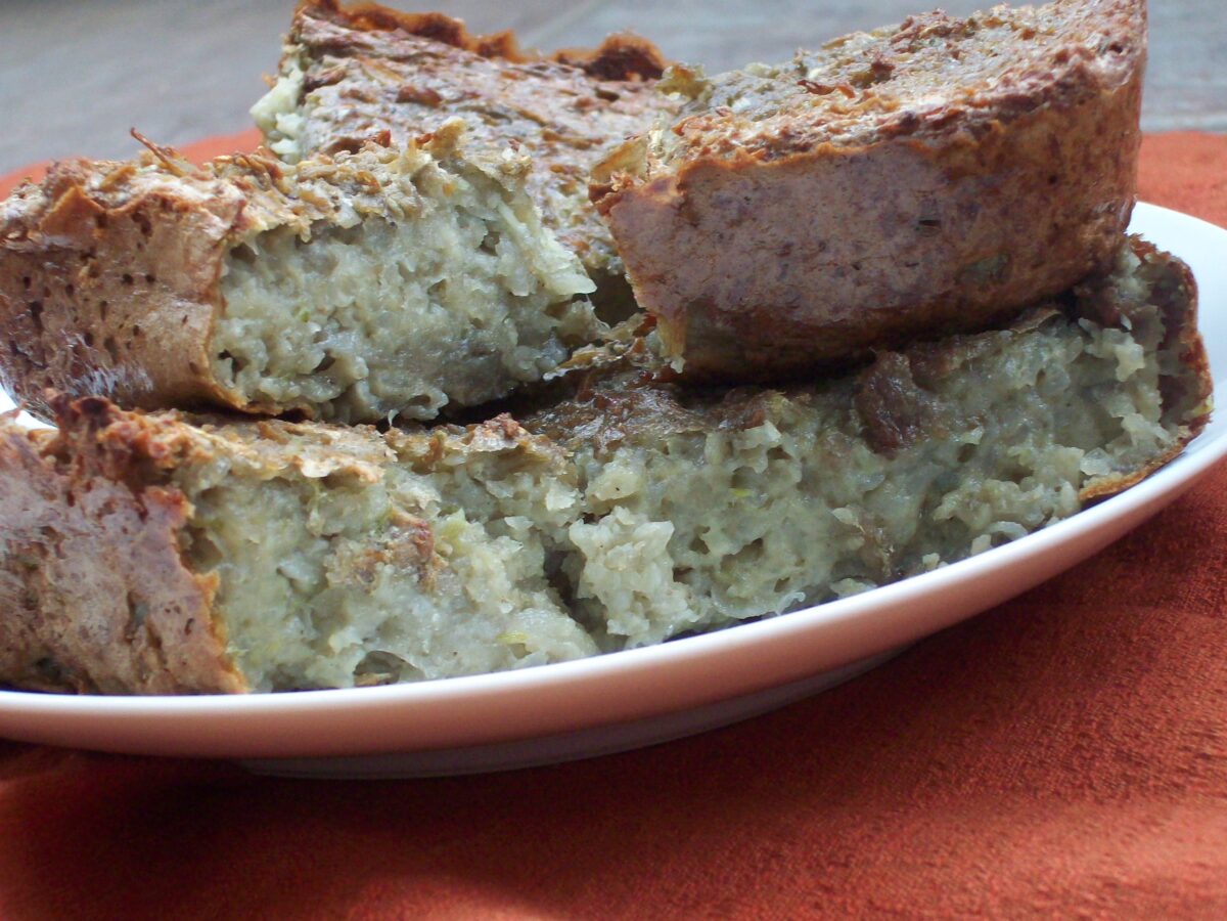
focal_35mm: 87
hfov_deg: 22.5
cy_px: 460
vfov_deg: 17.0
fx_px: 3084
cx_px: 614
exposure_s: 1/47
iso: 160
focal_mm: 14.3
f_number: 4.3
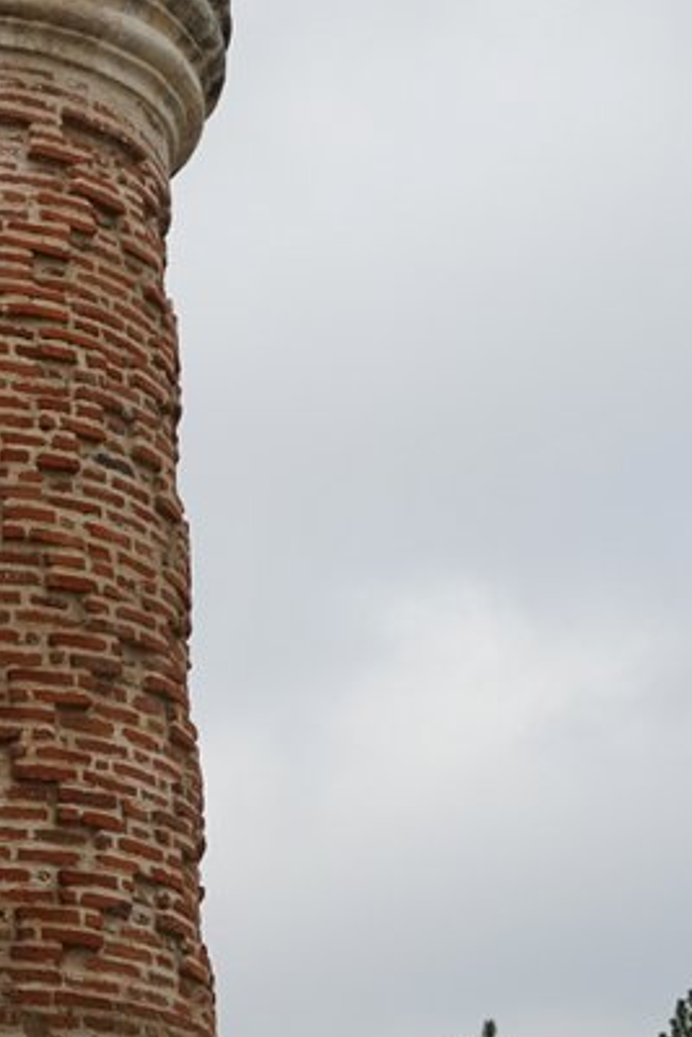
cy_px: 288
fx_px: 3457
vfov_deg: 17.0
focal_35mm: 120
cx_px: -207
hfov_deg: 11.2
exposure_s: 1/160
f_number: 8
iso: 100
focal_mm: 40
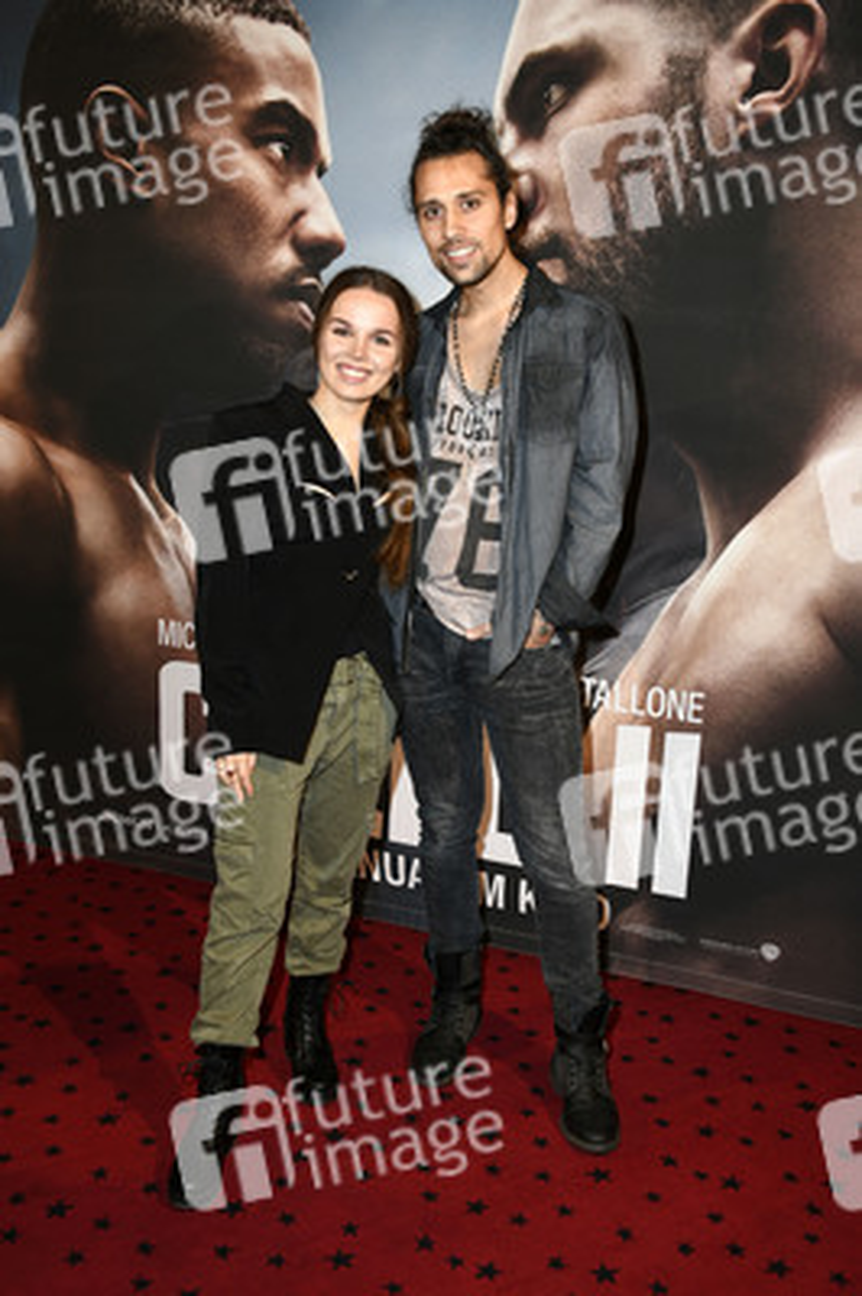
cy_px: 648
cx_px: 431
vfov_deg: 58.8
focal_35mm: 32
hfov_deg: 41.0
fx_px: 1151
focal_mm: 32
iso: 500
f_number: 6.3
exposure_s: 1/125
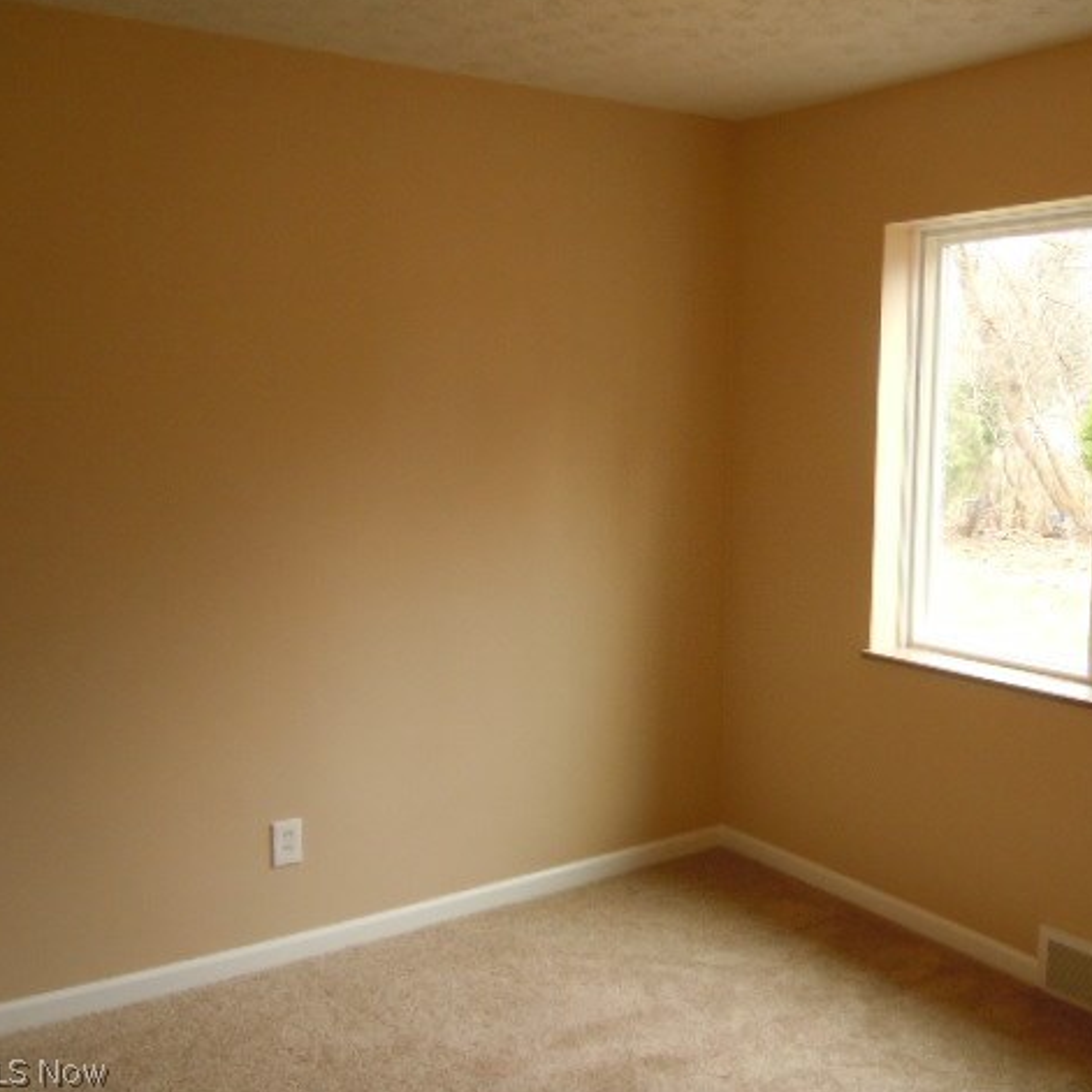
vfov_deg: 46.0
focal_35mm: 36
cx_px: 698
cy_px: 540
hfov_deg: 45.6
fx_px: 1285
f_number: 3.5
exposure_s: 1/50
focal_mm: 5.4
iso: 400
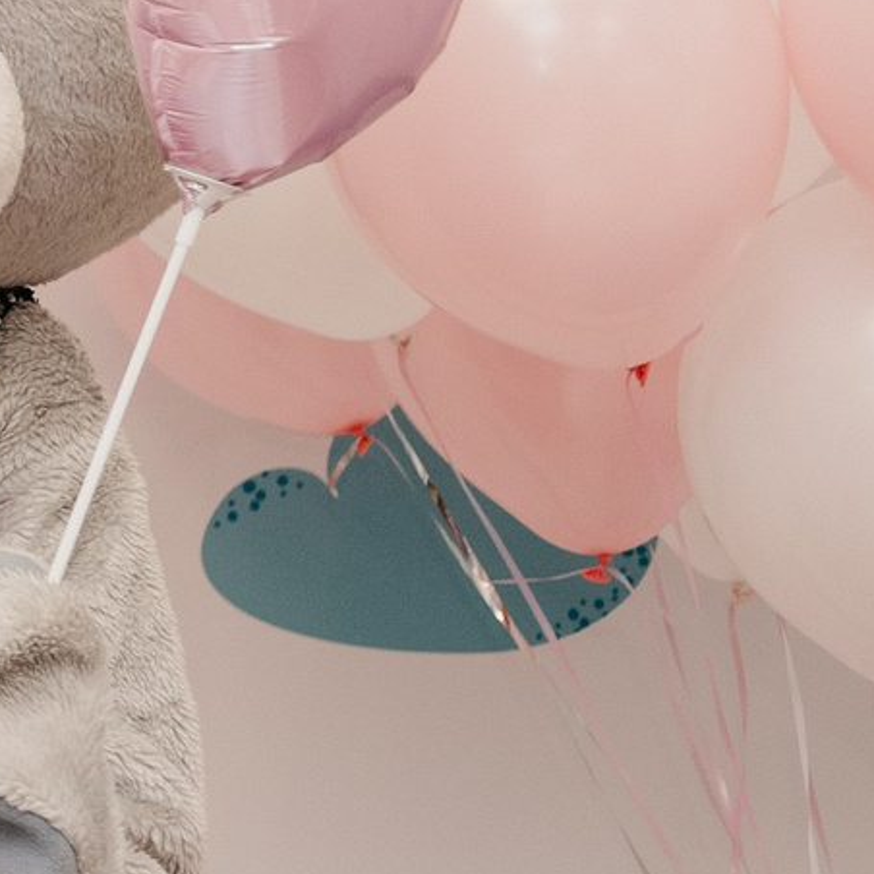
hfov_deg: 8.0
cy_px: 298
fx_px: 5399
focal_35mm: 189
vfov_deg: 9.2
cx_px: -1728
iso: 400
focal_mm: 35
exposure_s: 1/160
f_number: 4
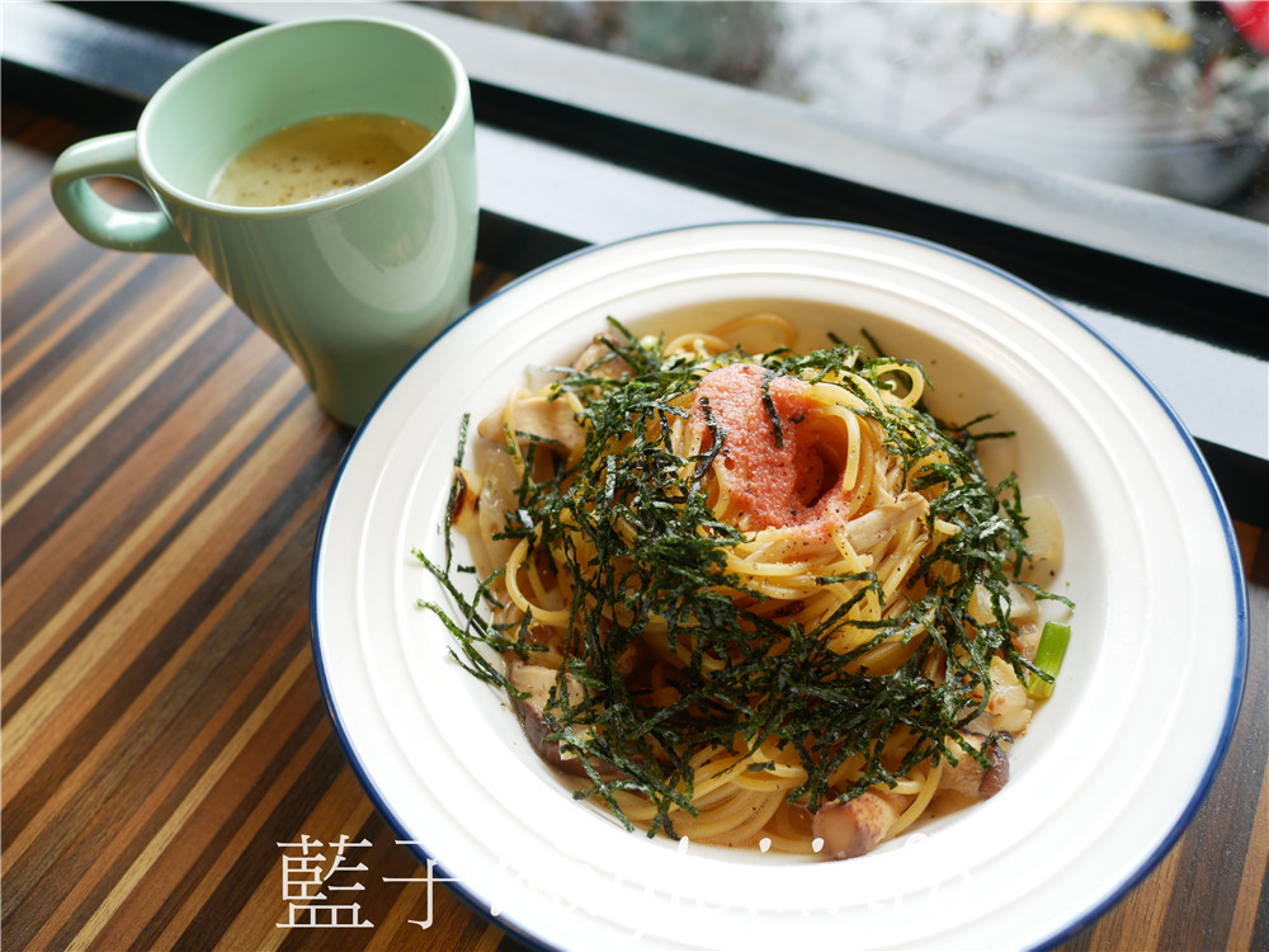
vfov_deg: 46.8
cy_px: 476
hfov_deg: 60.0
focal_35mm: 30
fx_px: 1100
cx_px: 634
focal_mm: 15
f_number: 2.2
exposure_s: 1/200
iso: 200
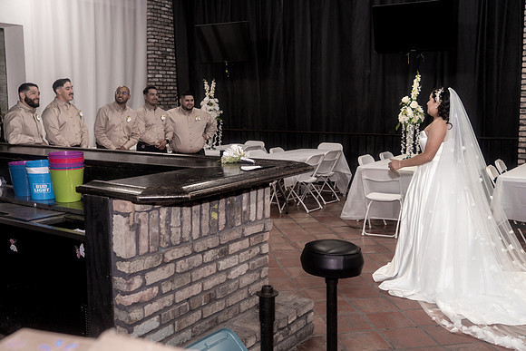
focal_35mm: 38
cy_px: 176
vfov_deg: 35.1
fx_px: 555
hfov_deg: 50.7
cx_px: 263
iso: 2000
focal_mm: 38
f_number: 4
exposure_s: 1/250
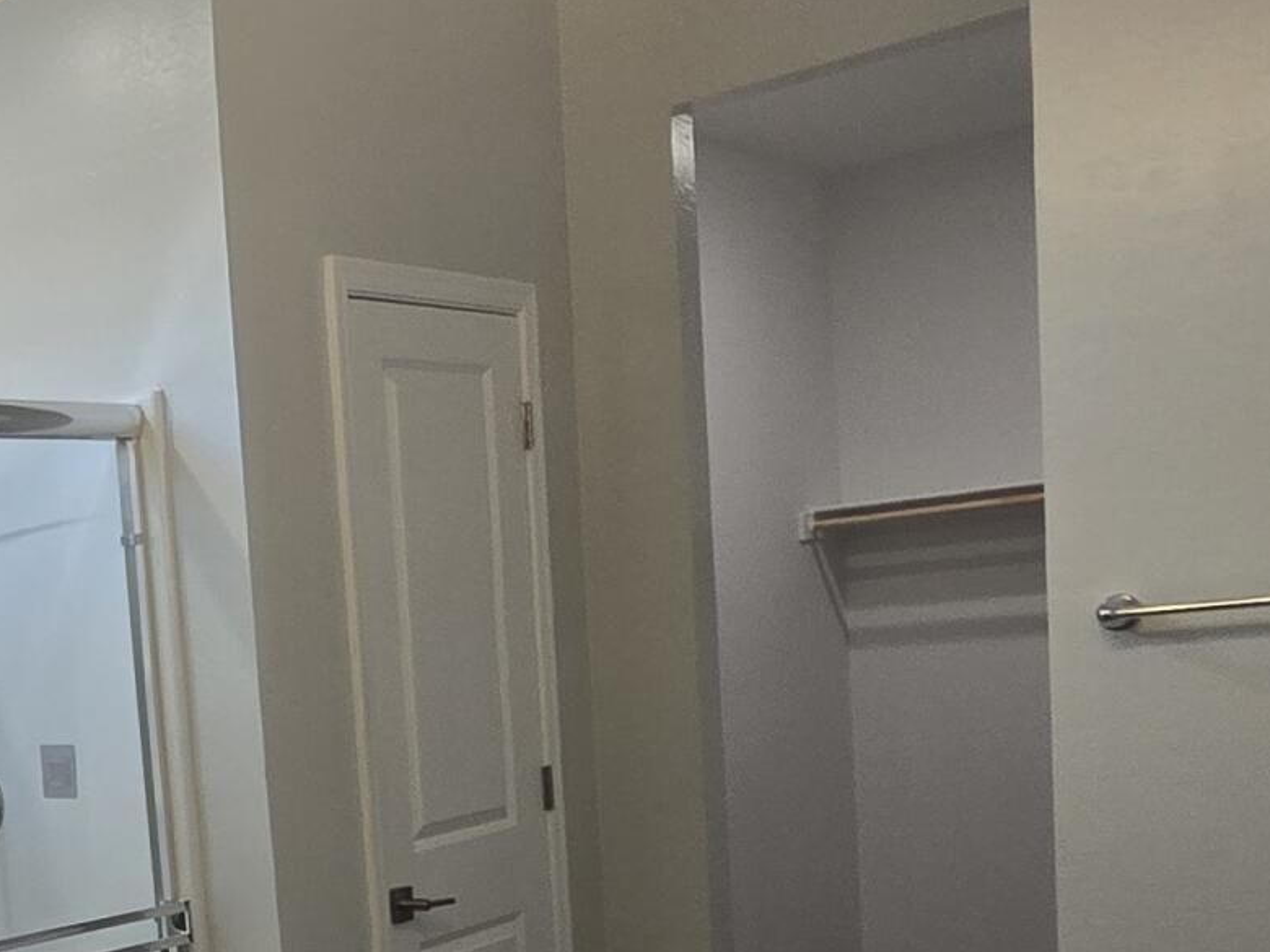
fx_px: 1834
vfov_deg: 27.9
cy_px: 884
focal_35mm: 50
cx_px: -431
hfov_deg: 29.6
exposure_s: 1/60
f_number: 2.2
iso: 80
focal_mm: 2.2
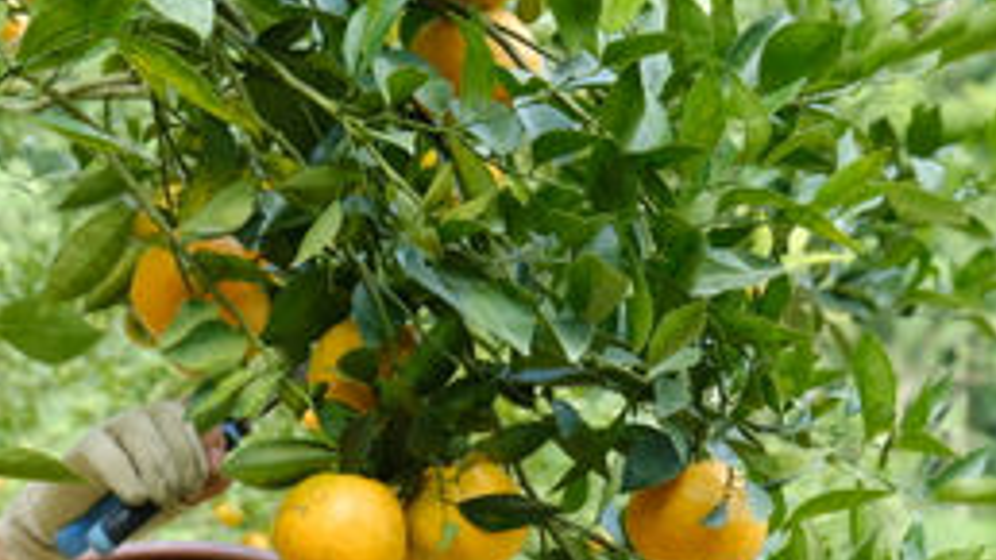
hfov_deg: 20.4
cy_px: 618
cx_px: -42
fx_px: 2667
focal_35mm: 101
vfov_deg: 11.8
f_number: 4.5
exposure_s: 1/320
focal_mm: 30.8
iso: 500
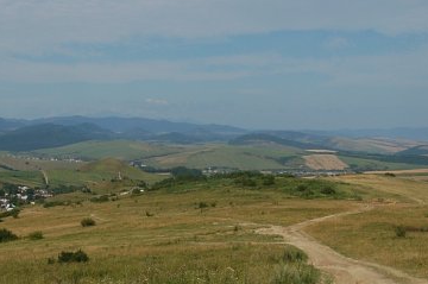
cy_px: 201
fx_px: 712
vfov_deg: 22.4
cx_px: 73
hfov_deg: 32.3
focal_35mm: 60
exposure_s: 1/100
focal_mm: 18
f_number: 22
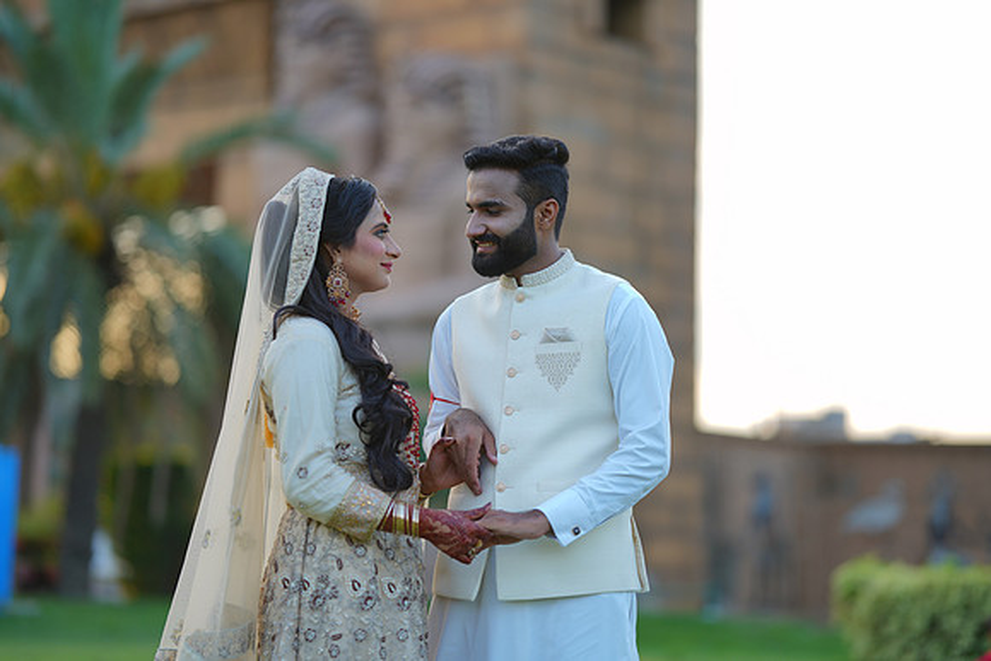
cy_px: 330
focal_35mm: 85
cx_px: 496
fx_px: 2340
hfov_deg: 23.9
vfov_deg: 16.1
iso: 64
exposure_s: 1/500
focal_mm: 85
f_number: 1.4
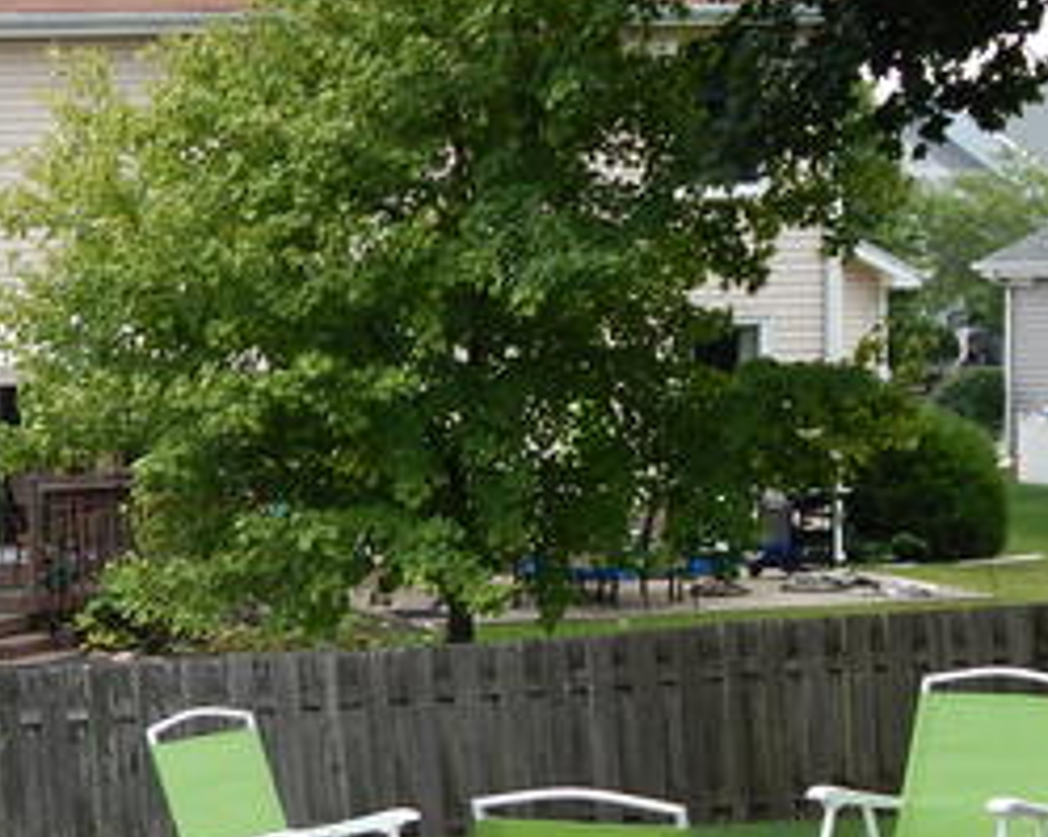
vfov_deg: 12.4
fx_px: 3814
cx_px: -118
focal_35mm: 123
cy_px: 820
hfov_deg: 15.2
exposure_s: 1/250
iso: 125
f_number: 3.7
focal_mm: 8.6
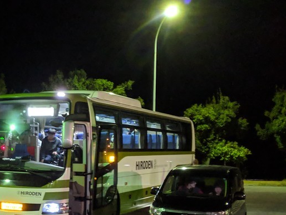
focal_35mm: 63
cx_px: 48
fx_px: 521
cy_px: 143
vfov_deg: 23.2
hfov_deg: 29.8
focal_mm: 4.44
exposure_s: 1/15
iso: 741
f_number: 1.8
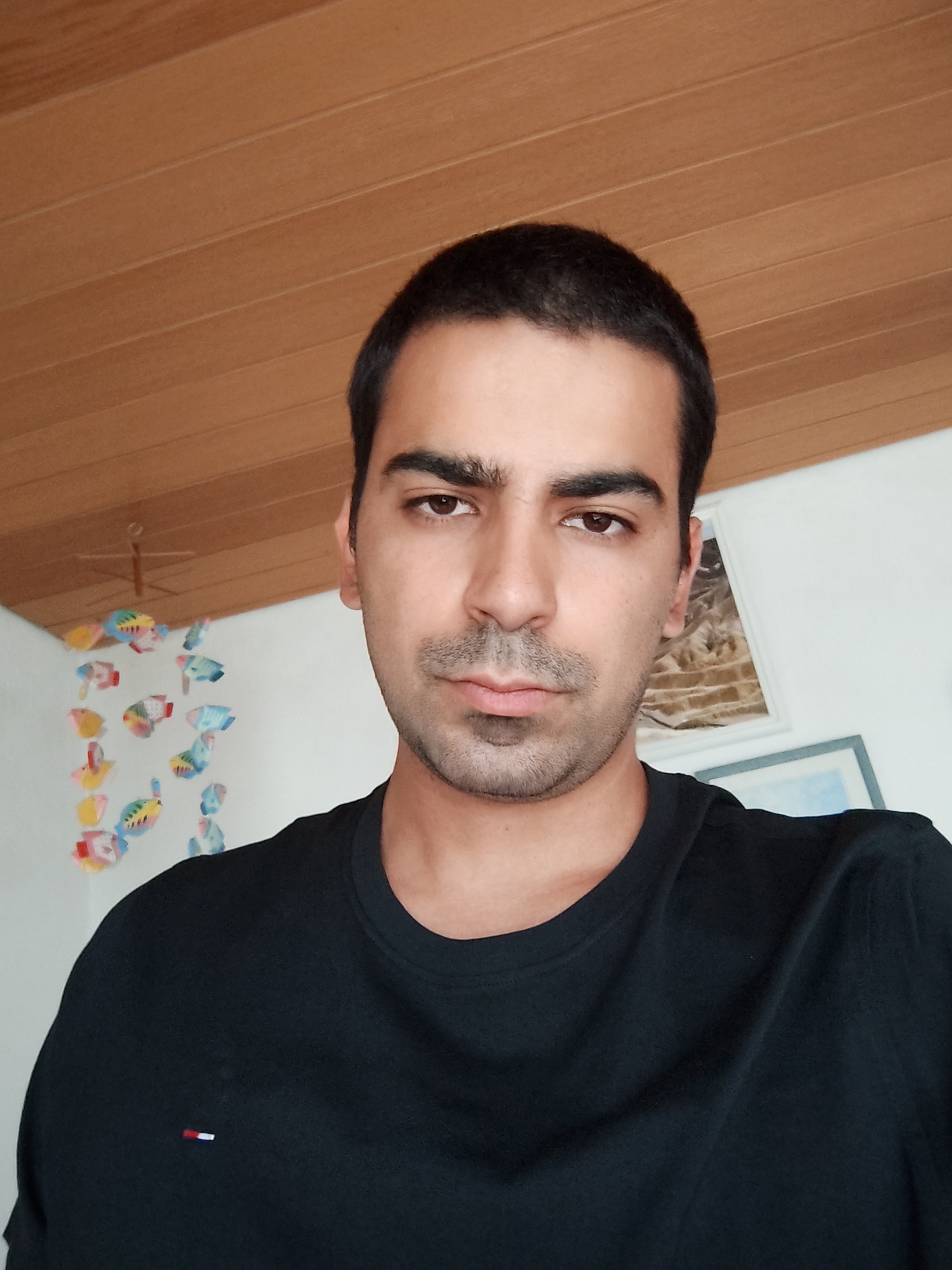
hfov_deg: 53.1
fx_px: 953
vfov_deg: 67.3
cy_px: 646
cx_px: 485
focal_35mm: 26
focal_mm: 3.26
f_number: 2.4
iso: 377
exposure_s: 1/25
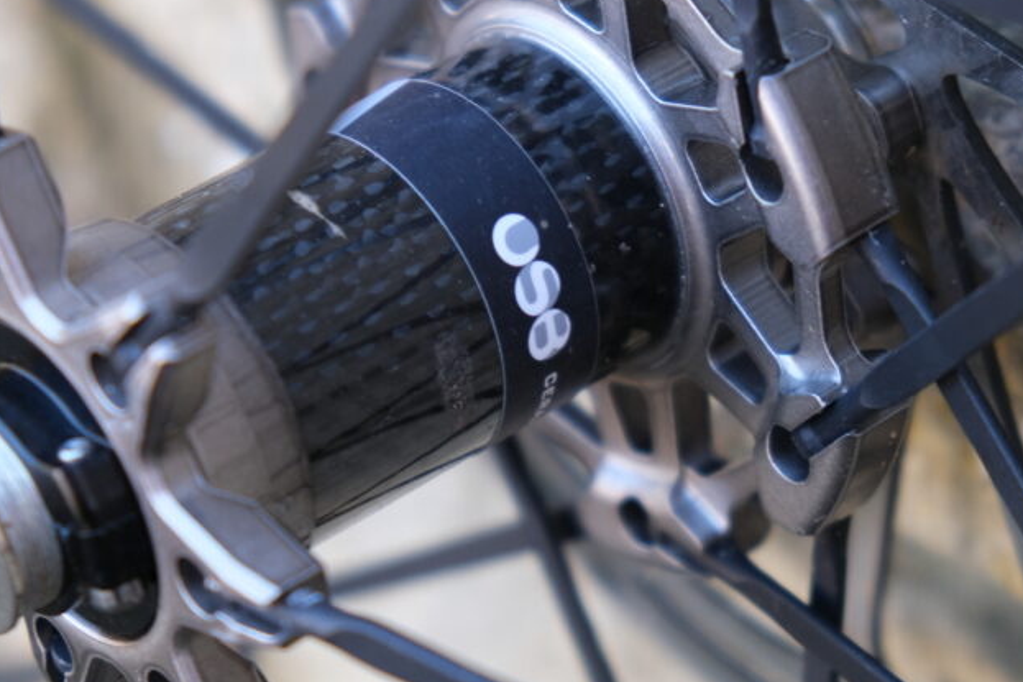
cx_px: 466
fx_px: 3551
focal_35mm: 125
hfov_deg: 16.4
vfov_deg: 11.0
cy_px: 260
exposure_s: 1/75
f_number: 4
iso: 320
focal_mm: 50.5
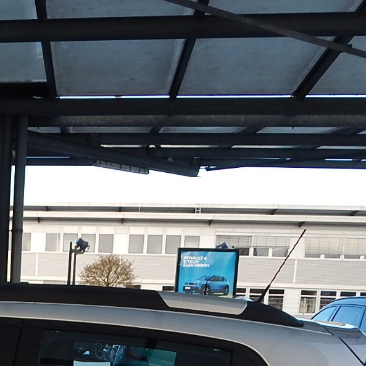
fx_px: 706
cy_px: 406
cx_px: -41
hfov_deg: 26.6
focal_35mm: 59
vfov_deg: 26.7
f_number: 3
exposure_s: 1/400
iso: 125
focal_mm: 4
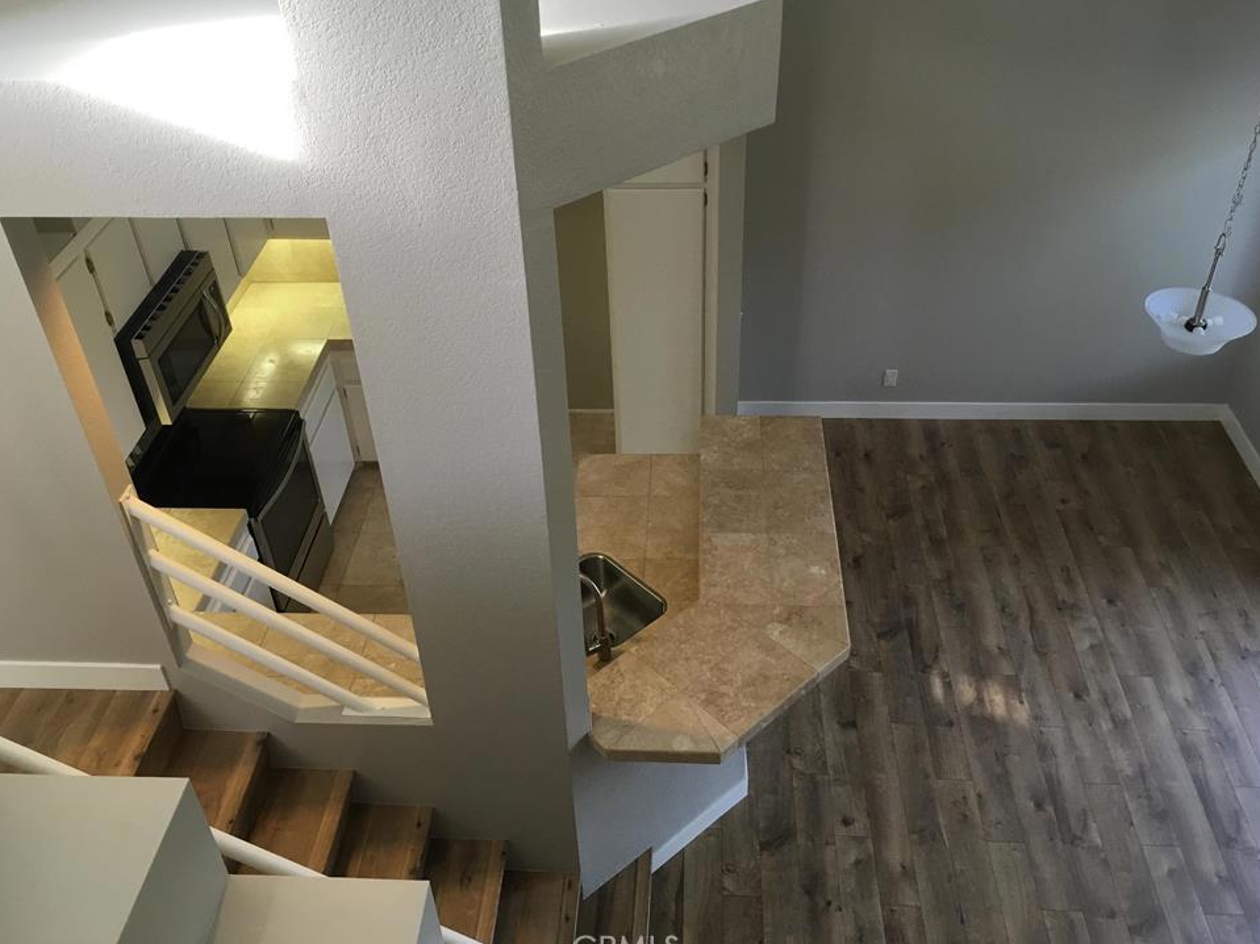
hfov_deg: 58.4
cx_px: 635
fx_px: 1128
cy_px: 461
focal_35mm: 31
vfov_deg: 45.4
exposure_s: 1/30
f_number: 2.2
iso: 40
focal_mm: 4.15
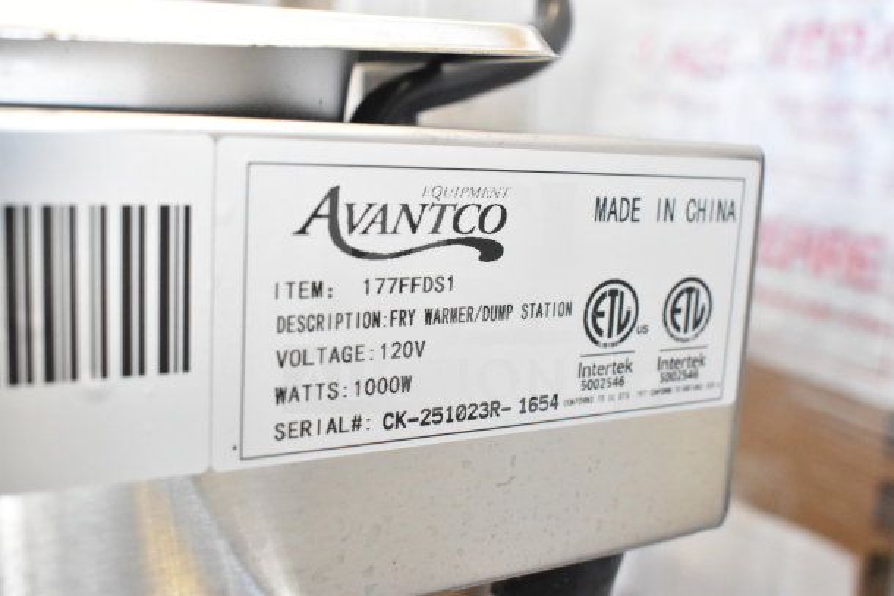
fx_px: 1006
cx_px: 447
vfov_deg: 33.0
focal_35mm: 40
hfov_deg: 47.9
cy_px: 298
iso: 6400
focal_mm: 27
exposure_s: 1/160
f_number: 6.3
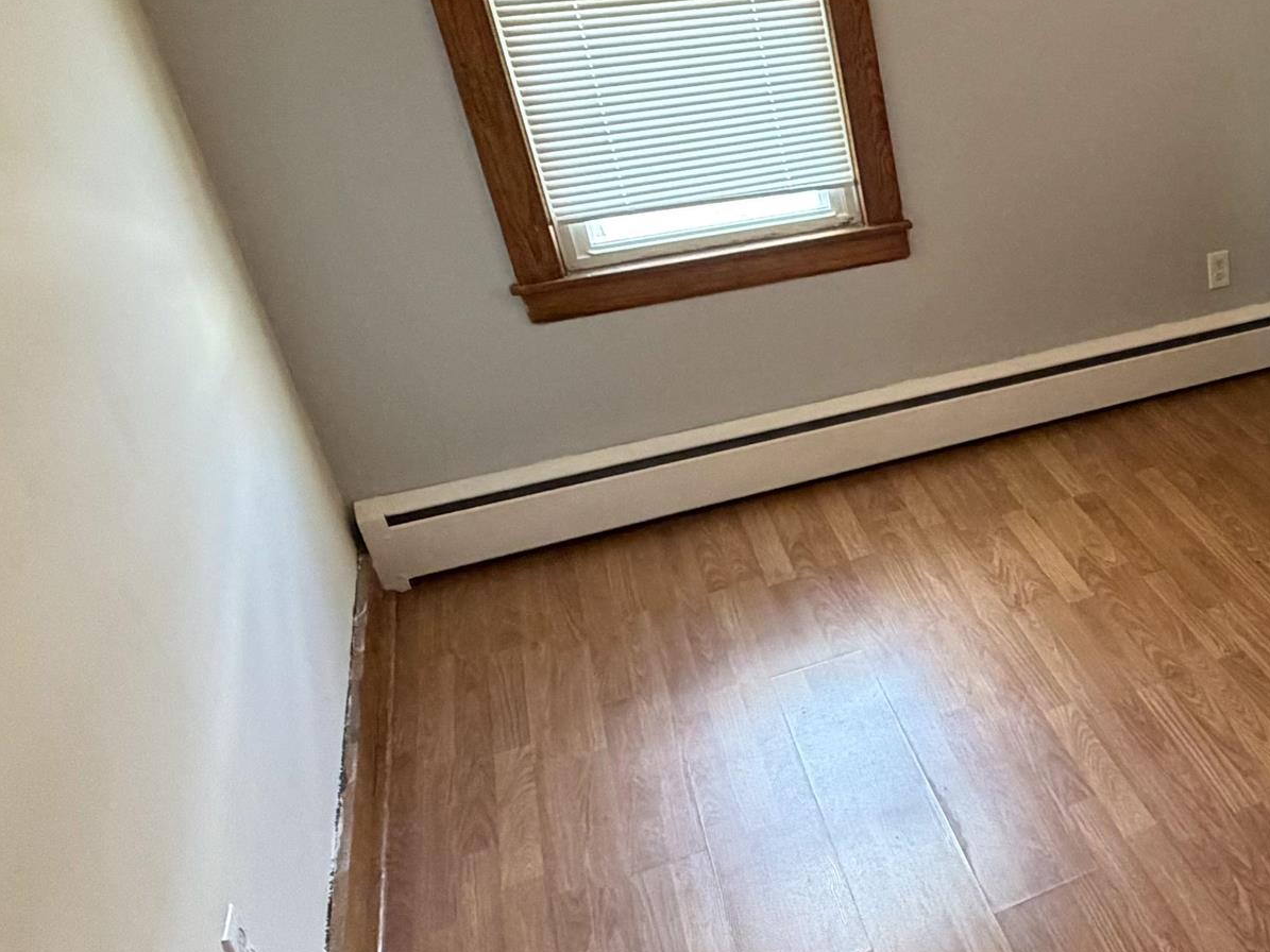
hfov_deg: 42.0
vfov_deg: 39.6
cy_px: 429
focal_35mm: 36
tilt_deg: -26.1
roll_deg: +0.7
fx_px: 1321
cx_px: 1359
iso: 400
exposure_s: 1/60
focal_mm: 2.22
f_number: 2.2
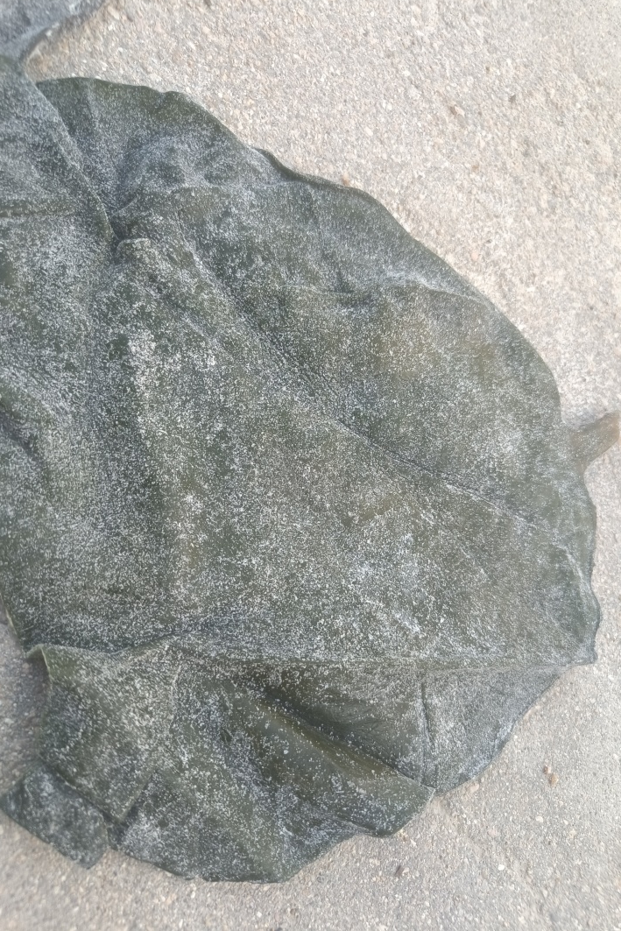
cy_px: 465
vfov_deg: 73.7
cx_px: 300
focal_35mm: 24
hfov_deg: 53.1
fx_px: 621
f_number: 1.88
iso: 552
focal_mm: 5.59
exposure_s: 1/100
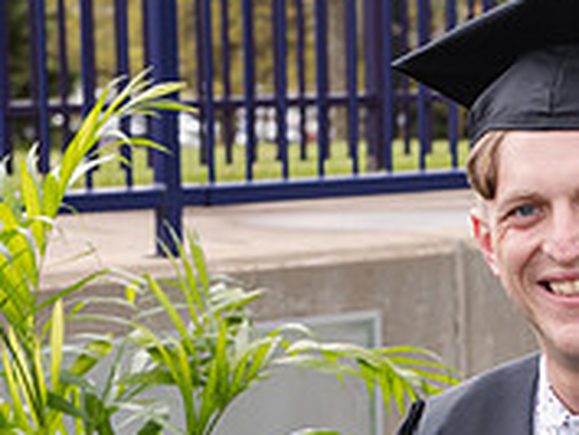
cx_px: 631
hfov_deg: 11.1
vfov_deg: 8.4
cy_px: 479
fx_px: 2946
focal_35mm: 176
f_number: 5.6
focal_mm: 56
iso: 320
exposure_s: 1/200
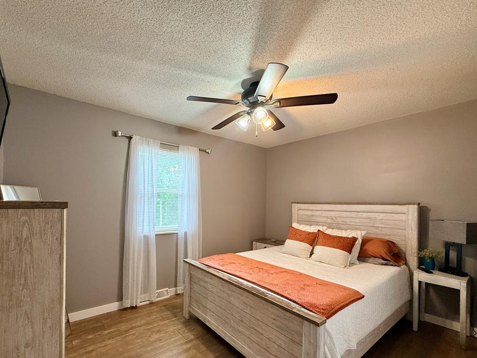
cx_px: 211
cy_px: 202
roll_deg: -0.7
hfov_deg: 94.1
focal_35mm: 16
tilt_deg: +0.5
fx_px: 220
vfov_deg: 77.7
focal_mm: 2.22
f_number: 2.2
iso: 250
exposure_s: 1/120
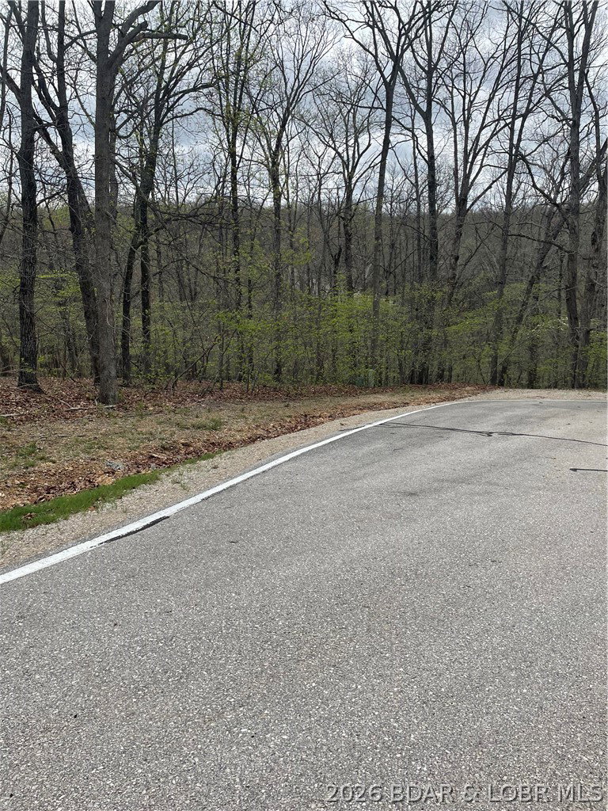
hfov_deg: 53.1
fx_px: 609
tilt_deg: -12.6
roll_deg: +2.6
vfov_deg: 67.3
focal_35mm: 26
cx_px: 304
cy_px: 406
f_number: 1.6
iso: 32
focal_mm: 4.2
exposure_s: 1/3731
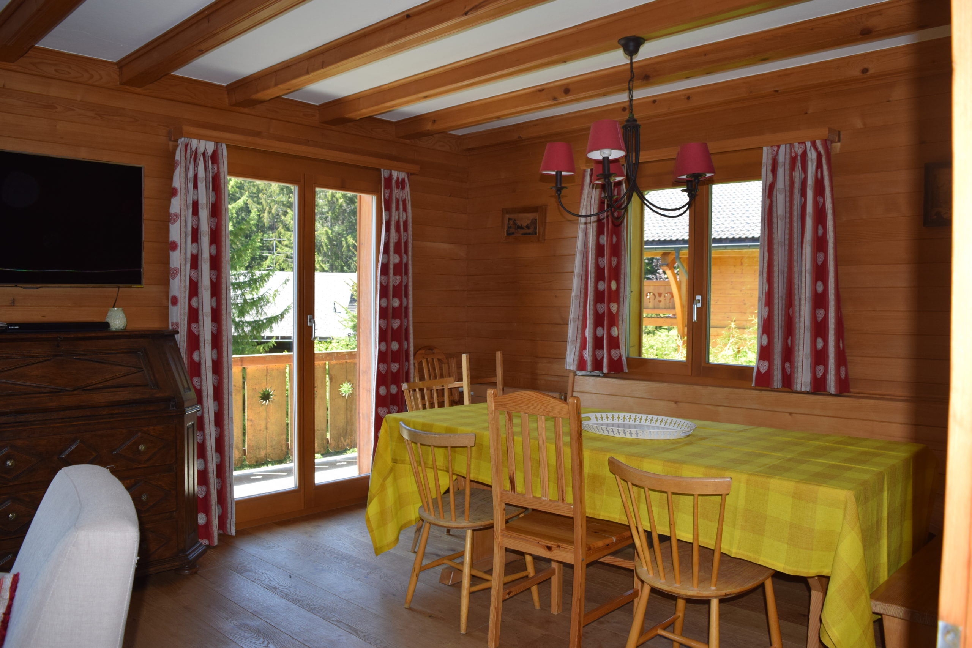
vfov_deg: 47.9
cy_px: 324
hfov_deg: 67.4
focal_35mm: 27
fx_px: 729
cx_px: 486
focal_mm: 18
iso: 360
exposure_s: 1/125
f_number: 5.6
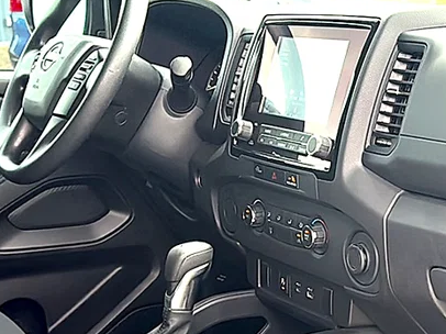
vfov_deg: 21.2
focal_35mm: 69
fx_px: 888
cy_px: 219
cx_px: 353
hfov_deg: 27.6
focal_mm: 6.86
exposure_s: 1/189
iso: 125
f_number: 1.78
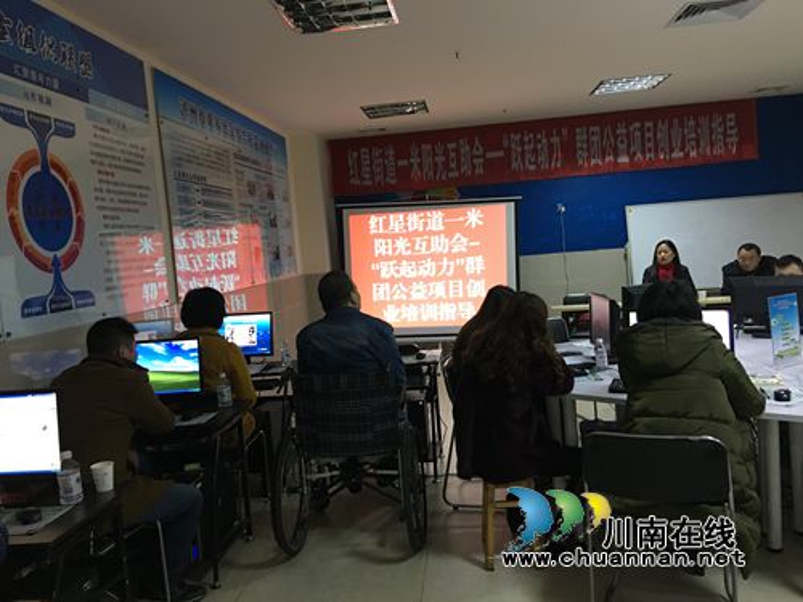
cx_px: 402
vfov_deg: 48.2
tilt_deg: -4.3
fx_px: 673
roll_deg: +3.5
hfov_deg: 61.7
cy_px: 301
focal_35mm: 29
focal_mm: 4.15
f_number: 2.2
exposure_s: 1/17
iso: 125
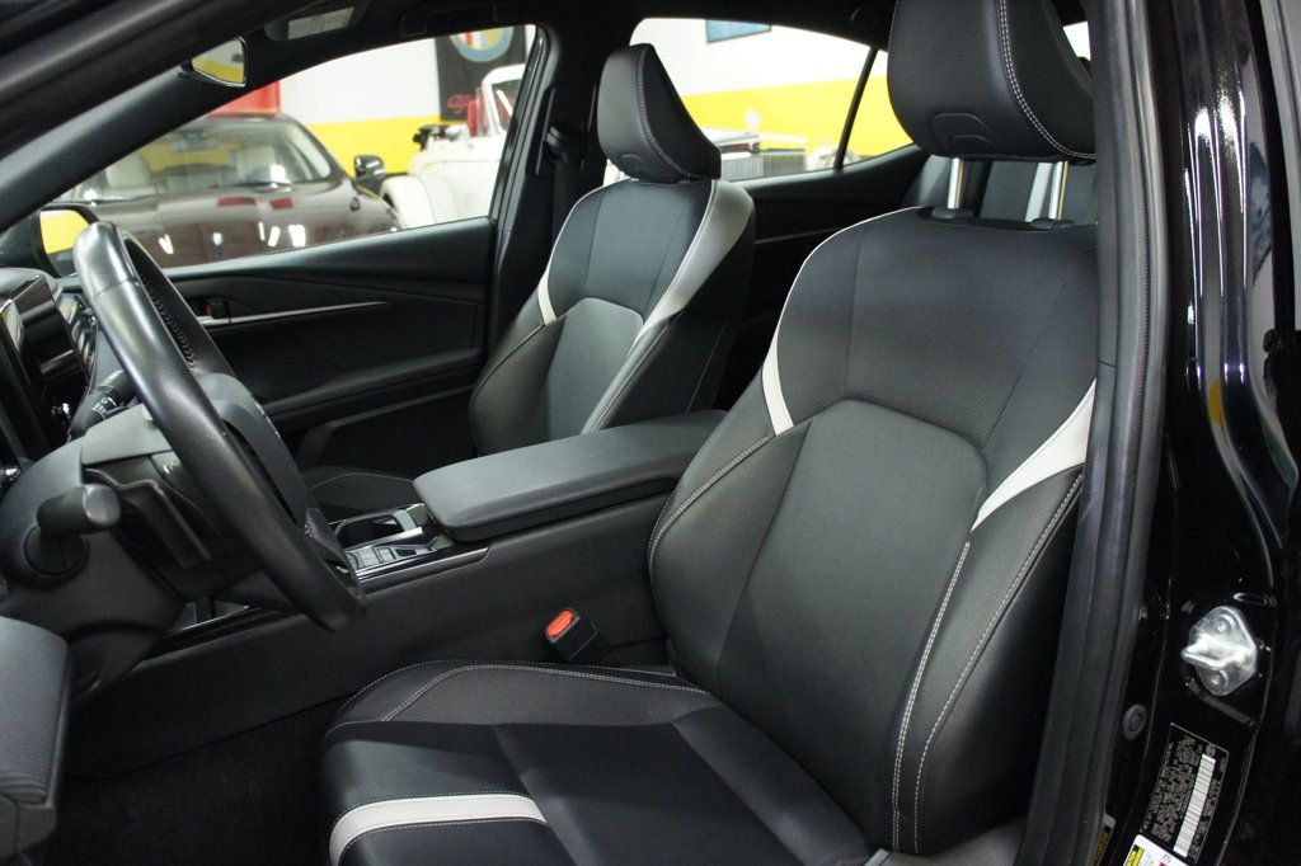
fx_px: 975
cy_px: 433
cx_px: 650
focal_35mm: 27
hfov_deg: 67.4
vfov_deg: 47.9
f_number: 3.5
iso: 1600
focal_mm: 18
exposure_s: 1/50
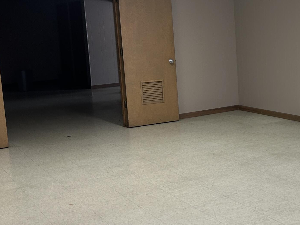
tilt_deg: -7.5
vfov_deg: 26.0
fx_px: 485
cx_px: 280
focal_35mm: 56
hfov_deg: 32.3
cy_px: 83
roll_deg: +2.4
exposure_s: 1/115
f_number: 1.5
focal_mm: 5.7
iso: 100
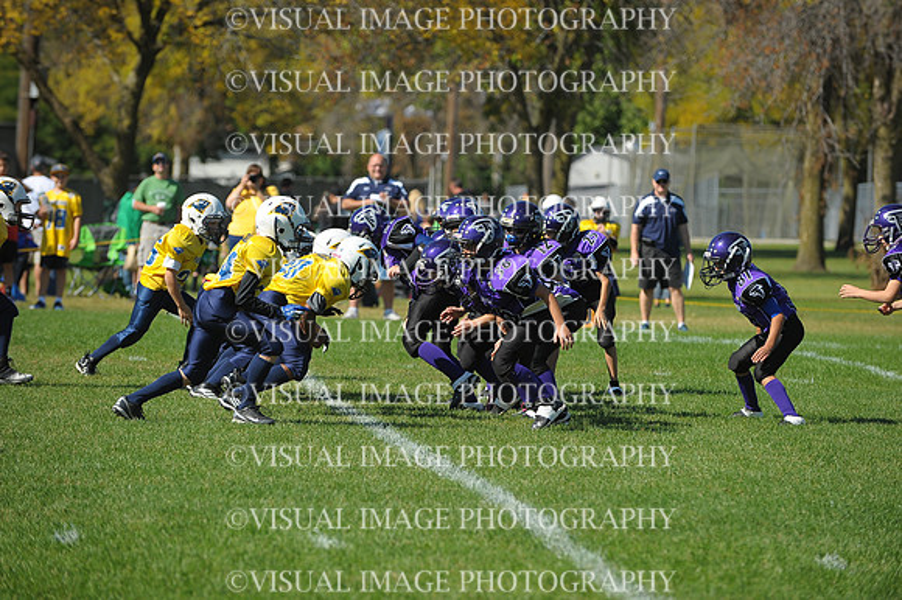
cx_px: 451
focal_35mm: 200
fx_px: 5008
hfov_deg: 10.3
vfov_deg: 6.9
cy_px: 300
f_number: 4.5
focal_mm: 200
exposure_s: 1/1250
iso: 200
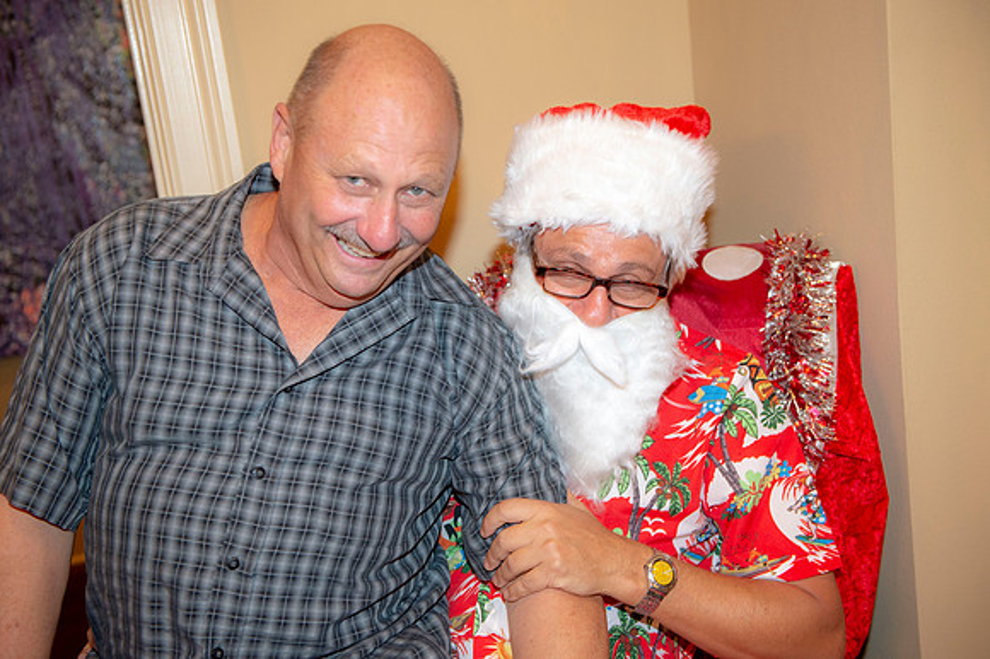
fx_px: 1209
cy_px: 330
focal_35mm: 44
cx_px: 495
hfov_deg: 44.5
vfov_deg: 30.5
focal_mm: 44
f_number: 3.5
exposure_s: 1/60
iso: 800
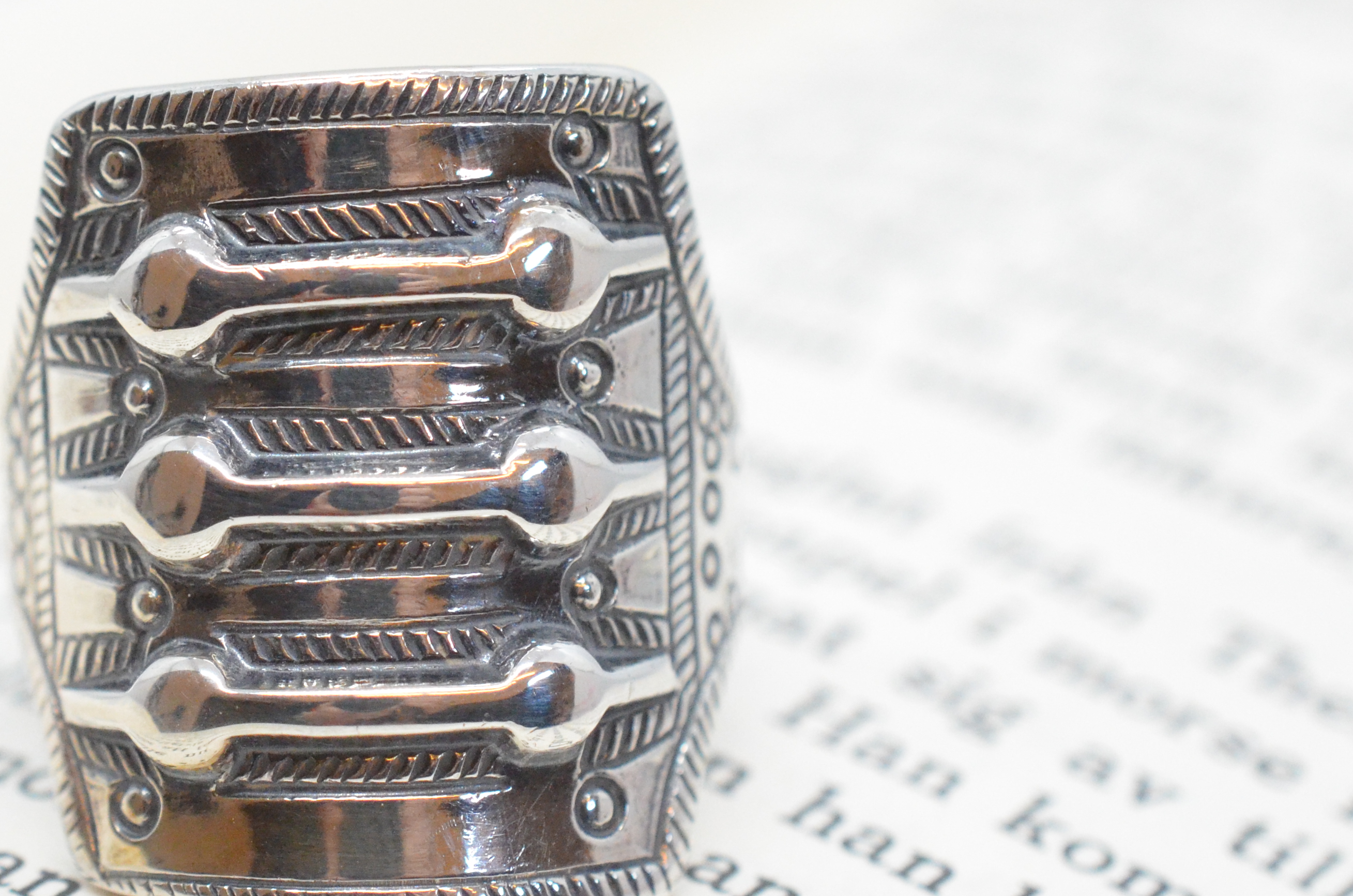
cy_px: 401
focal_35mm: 113
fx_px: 4238
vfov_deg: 12.1
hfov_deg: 18.0
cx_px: 370
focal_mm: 40
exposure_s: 1/800
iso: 4000
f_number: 6.3
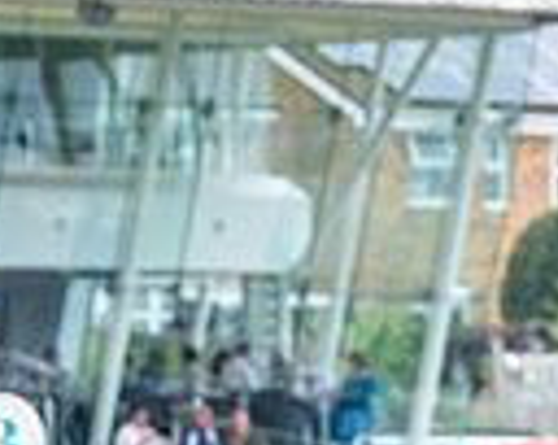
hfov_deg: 3.0
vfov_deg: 2.4
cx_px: 776
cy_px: 790
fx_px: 10735
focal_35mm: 651
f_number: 4
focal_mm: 87
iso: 400
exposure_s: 1/640
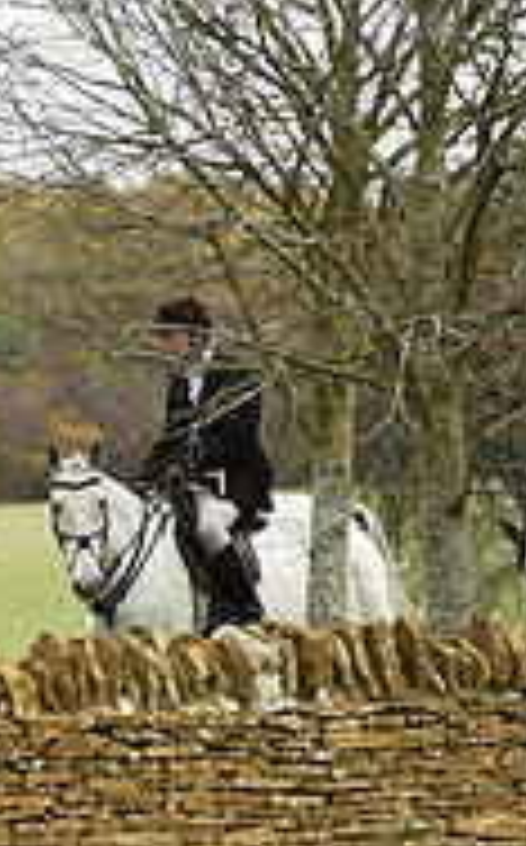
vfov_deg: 3.3
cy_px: 356
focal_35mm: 629
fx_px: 14471
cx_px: -593
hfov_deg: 2.1
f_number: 5.6
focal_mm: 200
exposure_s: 1/1250
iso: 1800
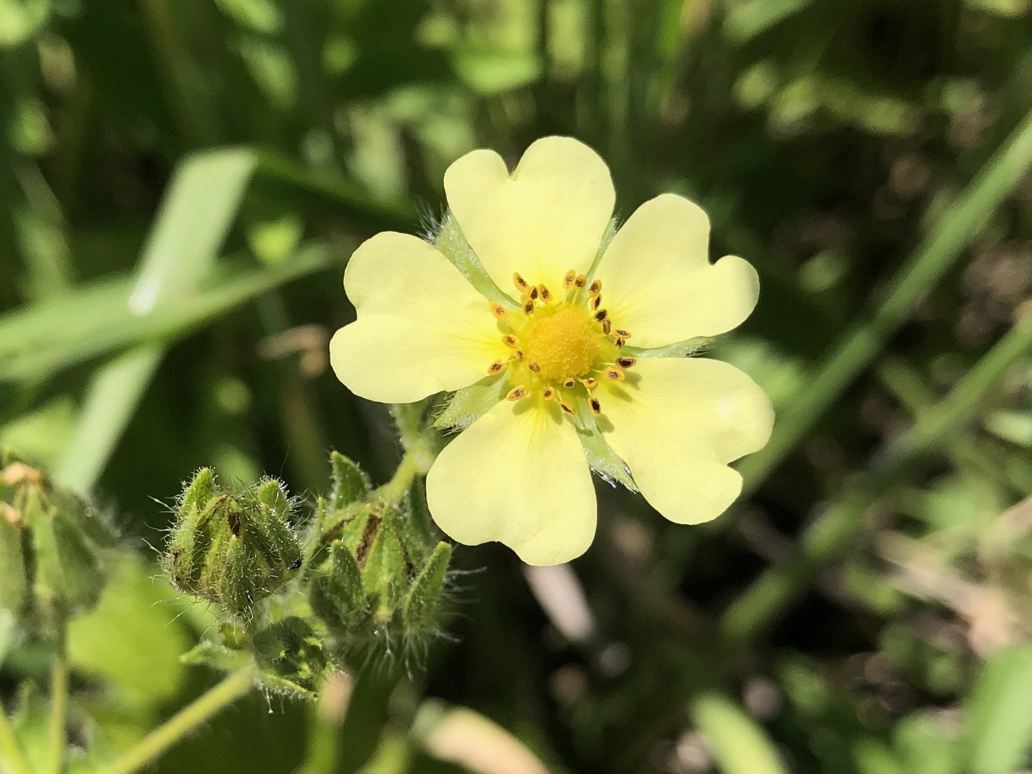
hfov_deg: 63.4
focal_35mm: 28
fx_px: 835
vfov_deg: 49.7
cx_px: 516
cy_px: 387
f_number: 1.8
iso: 20
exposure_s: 1/2315
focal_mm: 3.99
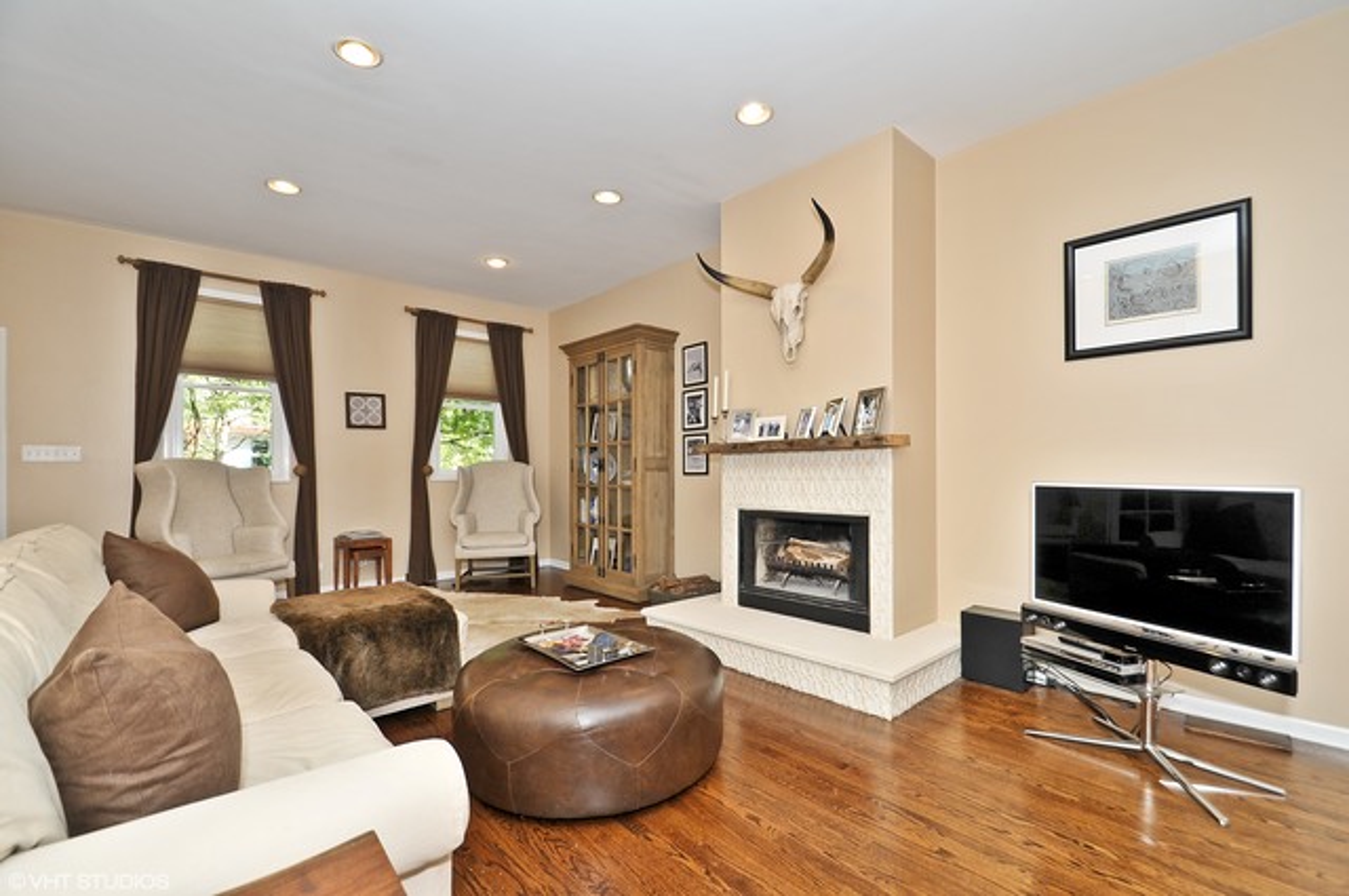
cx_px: 674
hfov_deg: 100.5
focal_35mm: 15
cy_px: 448
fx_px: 561
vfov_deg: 77.2
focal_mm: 10
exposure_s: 1/60
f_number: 5
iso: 250
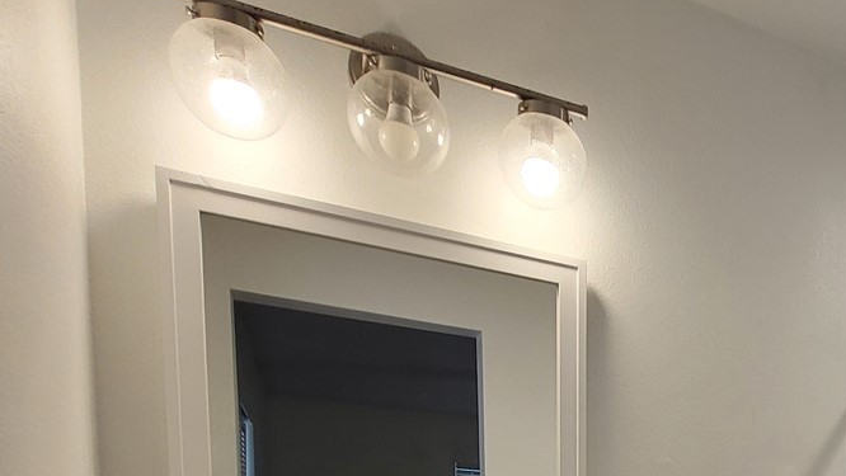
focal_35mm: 34
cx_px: 782
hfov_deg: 50.5
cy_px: 649
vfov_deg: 27.6
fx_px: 763
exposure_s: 1/60
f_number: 2.2
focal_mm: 1.74
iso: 80
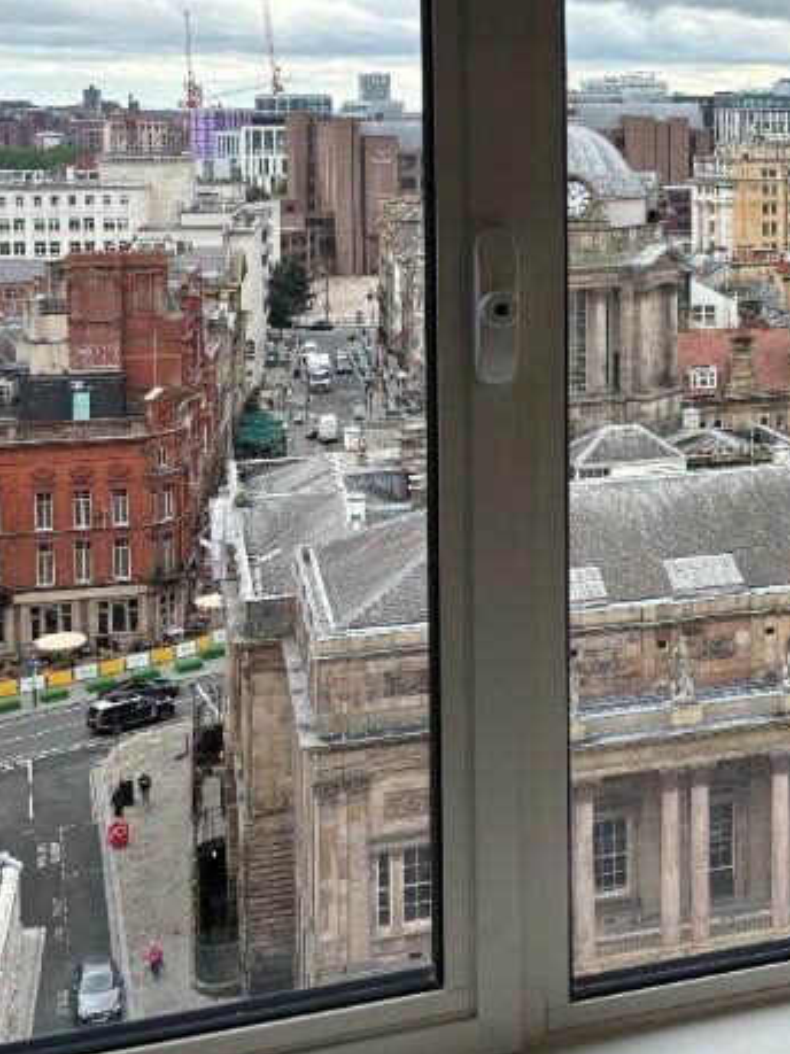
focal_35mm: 58
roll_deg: -0.1
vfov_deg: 32.4
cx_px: 898
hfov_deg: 23.5
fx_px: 1766
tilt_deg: -3.9
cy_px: 218
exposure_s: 1/1037
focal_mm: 5.96
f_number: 1.6
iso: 50
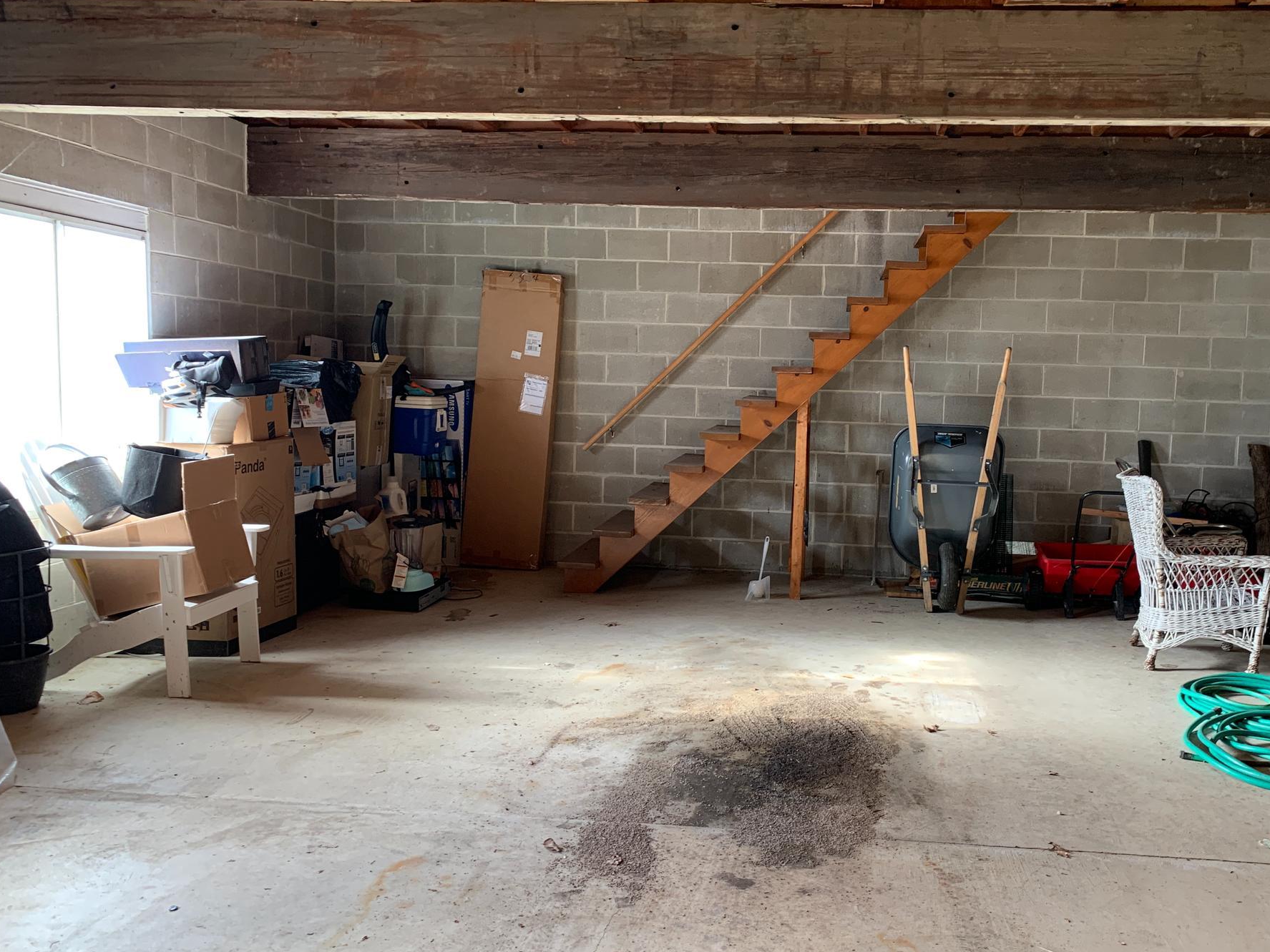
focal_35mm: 30
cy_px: 489
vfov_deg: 46.8
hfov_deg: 59.7
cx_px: 726
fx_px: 1101
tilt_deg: -5.4
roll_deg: -1.8
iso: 100
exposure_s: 1/65
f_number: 1.8
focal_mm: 4.25
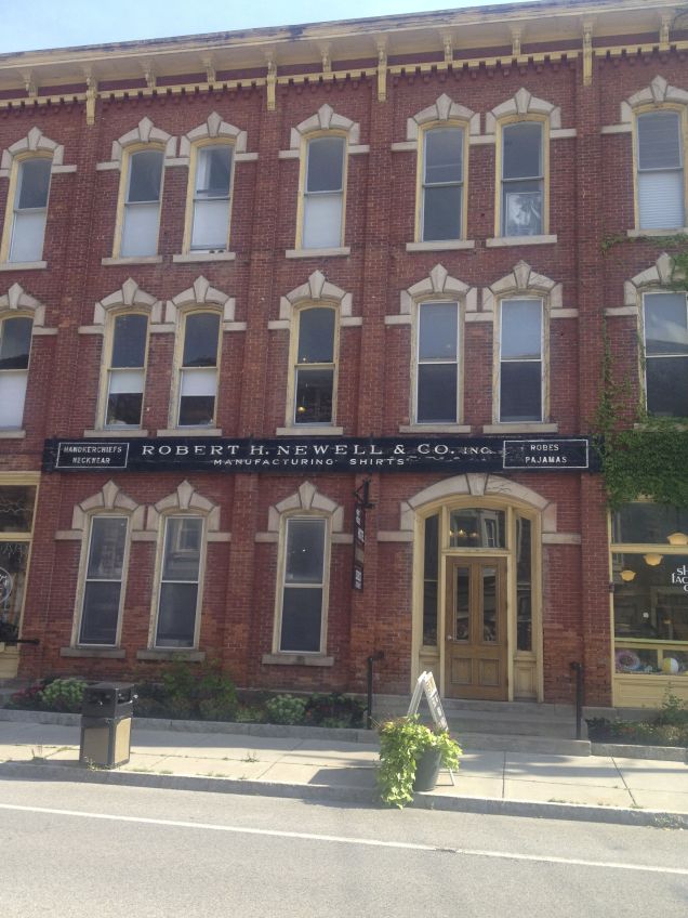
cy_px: 459
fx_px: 928
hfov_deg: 40.7
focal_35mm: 35
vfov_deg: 52.6
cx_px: 344
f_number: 2.4
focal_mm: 4.28
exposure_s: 1/536
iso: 50
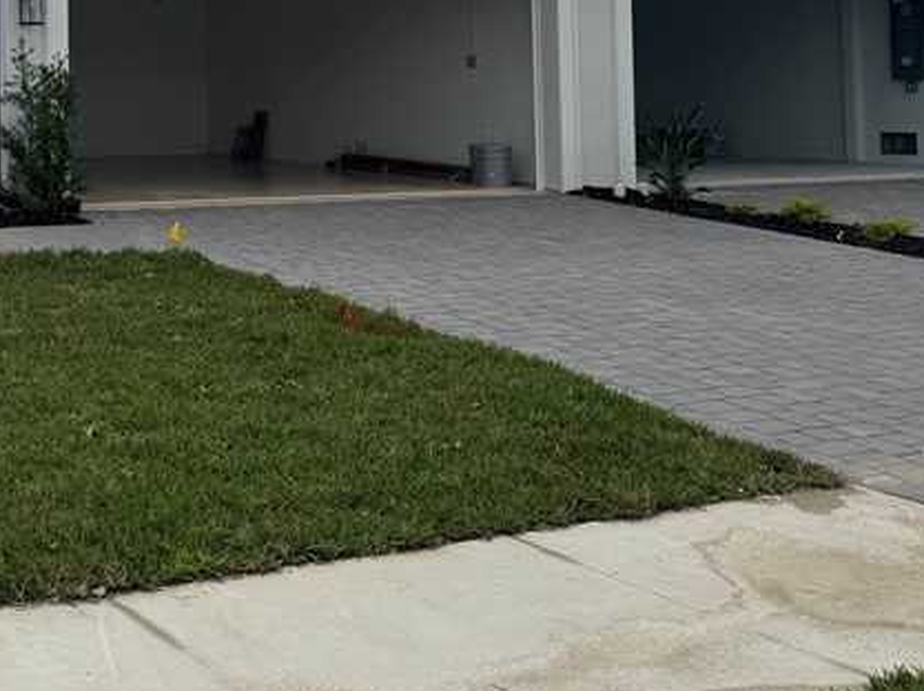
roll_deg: +0.6
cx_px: -20
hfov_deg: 30.2
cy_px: -4
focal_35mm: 59
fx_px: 1574
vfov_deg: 23.7
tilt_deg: +2.0
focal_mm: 6.76
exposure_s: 1/10417
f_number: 1.78
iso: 80
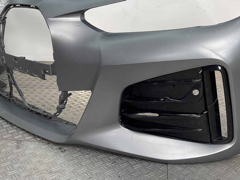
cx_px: 123
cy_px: 50
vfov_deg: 30.5
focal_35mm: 47
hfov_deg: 40.4
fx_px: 326
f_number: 1.8
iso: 16
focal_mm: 3
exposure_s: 1/266
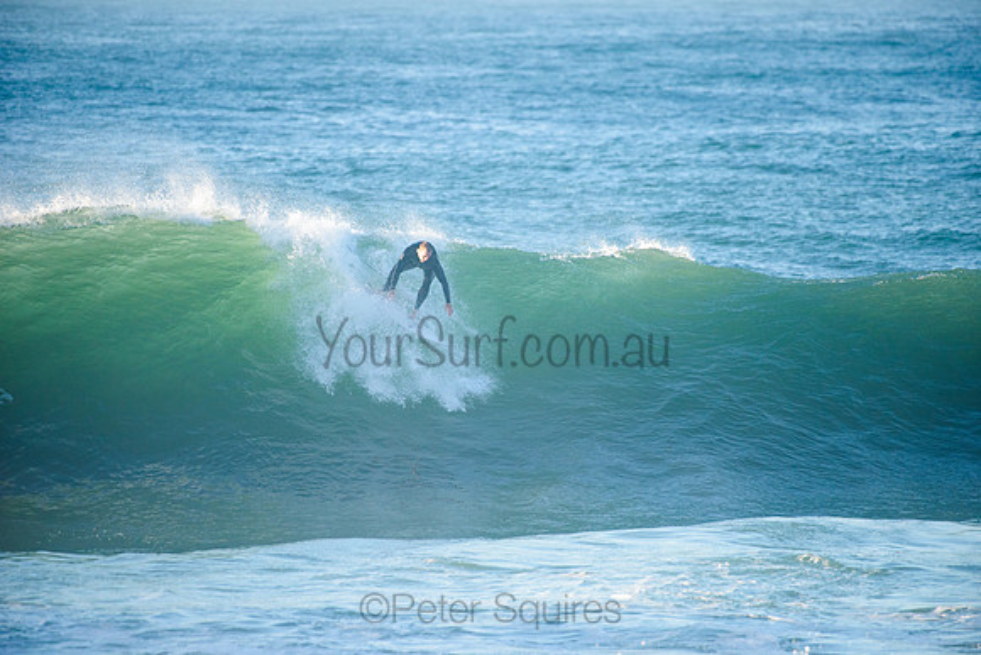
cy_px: 328
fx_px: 13630
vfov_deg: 2.8
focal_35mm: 500
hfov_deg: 4.1
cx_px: 490
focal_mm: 500
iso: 450
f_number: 5.6
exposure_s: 1/1600
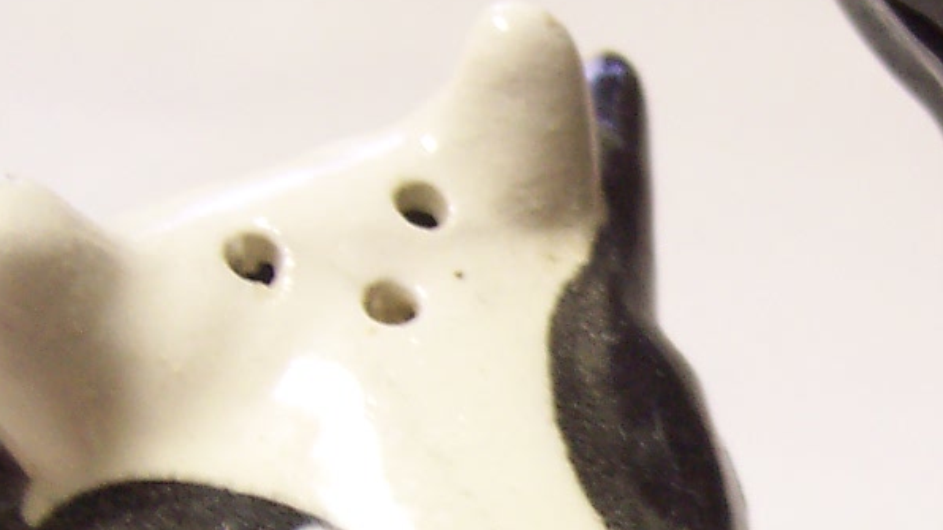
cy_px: 630
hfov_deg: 18.7
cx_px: 915
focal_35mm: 112
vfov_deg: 10.6
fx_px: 2800
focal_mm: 5.6
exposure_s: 1/30
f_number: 2.8
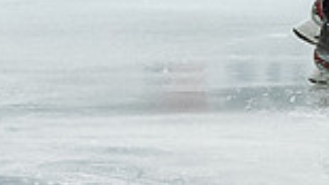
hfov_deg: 1.1
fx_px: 16942
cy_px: -219
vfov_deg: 0.6
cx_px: 366
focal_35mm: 1943
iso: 2500
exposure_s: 1/800
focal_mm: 200
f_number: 3.5
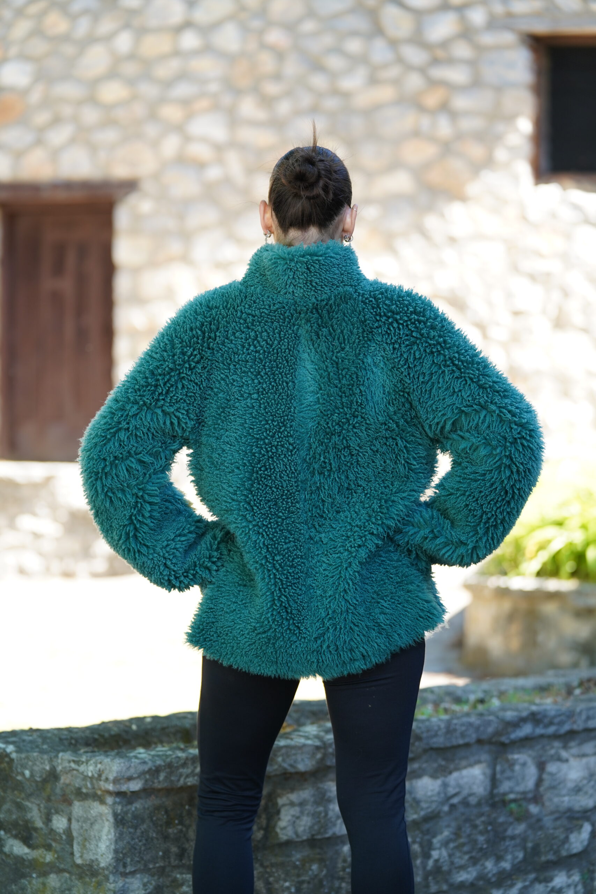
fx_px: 2383
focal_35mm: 96
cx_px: 298
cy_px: 447
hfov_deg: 14.3
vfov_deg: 21.2
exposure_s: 1/320
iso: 320
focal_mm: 96
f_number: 2.8
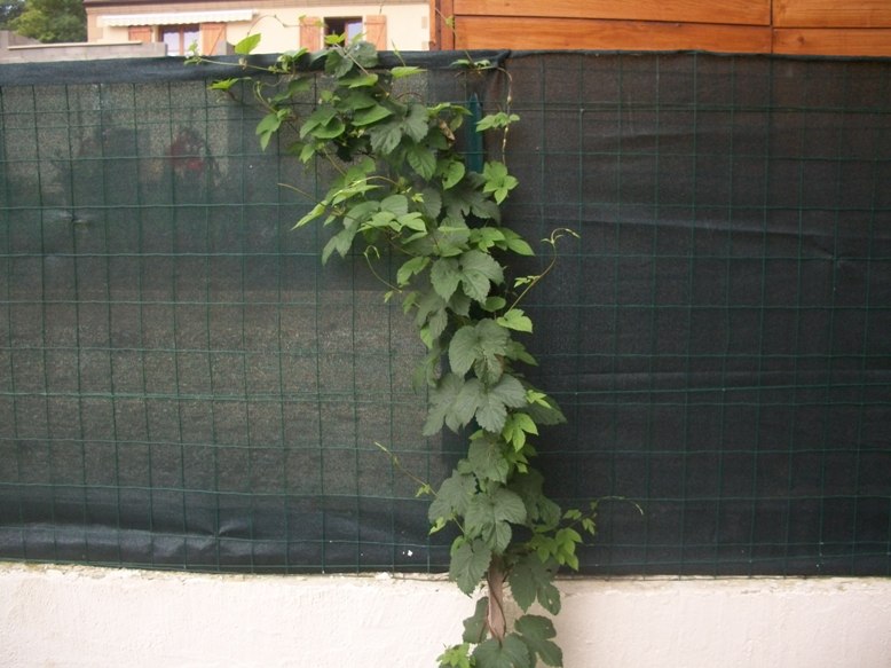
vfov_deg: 40.7
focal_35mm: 35
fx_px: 901
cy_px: 334
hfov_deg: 52.6
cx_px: 446
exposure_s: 1/500
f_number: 3.1
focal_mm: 6.3
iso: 255
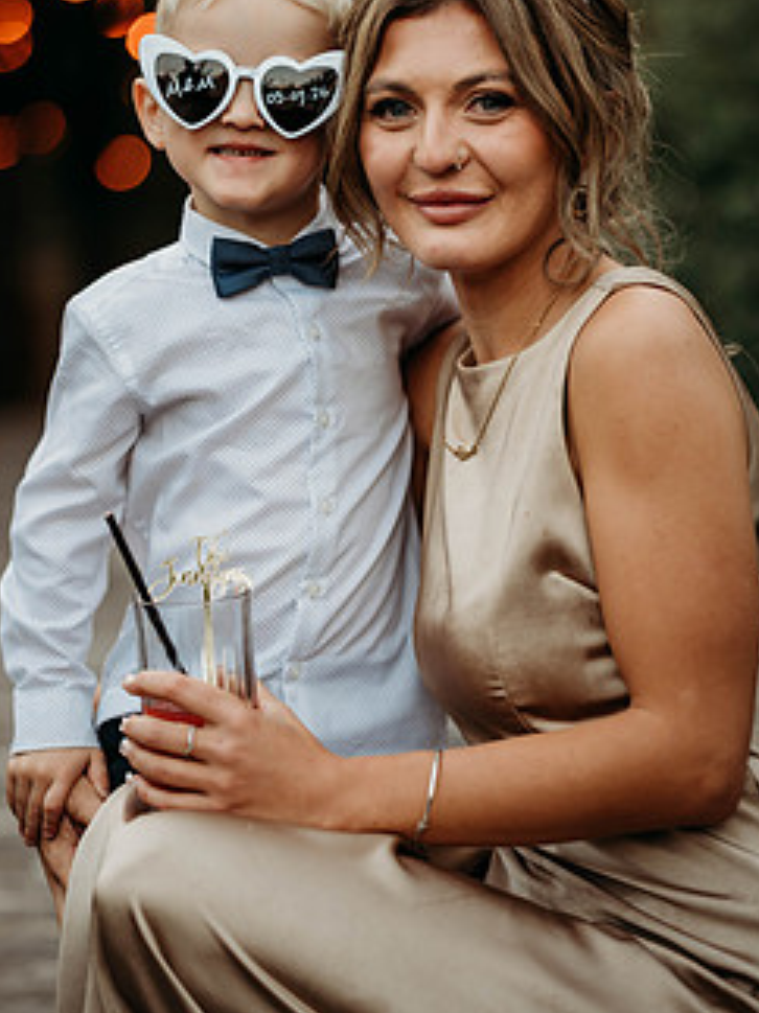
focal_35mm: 114
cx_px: 367
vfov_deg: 17.3
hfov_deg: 13.0
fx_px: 3335
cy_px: 414
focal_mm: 85
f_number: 2
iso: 180
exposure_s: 1/200
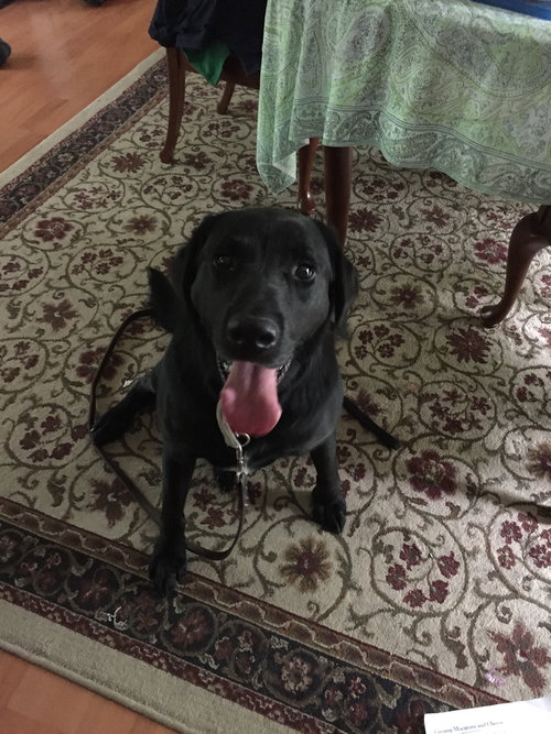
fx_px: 616
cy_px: 367
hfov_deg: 48.2
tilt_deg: -48.2
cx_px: 276
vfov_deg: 61.7
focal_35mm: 29
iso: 640
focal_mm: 4.15
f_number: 2.2
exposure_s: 1/15
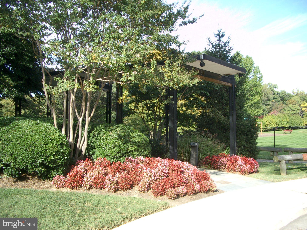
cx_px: 154
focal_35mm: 35
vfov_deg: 40.7
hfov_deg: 52.6
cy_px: 115
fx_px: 310
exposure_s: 1/320
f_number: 2.6
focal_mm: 5.8
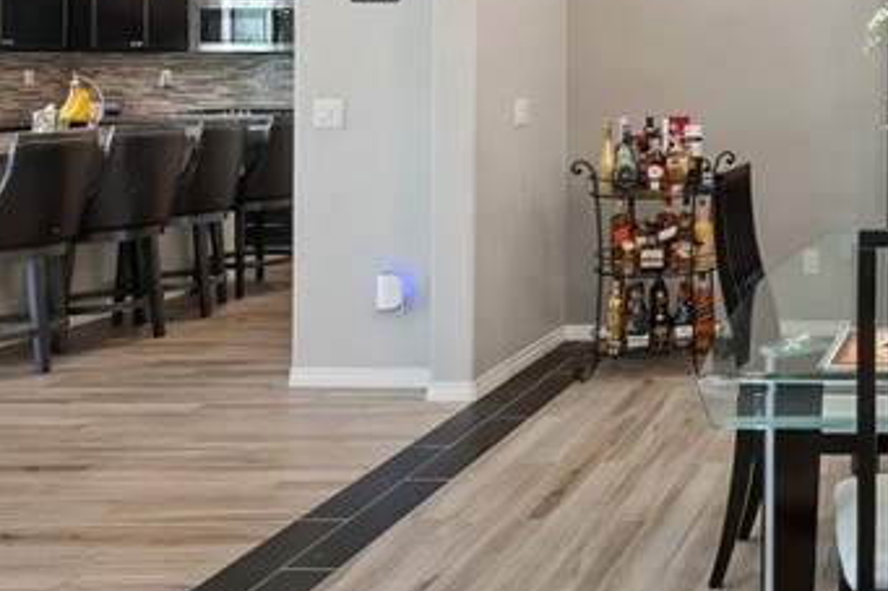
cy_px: 59
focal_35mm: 42
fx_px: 1035
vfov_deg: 30.5
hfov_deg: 38.4
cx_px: 977
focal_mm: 14
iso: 500
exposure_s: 1/6
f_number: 10
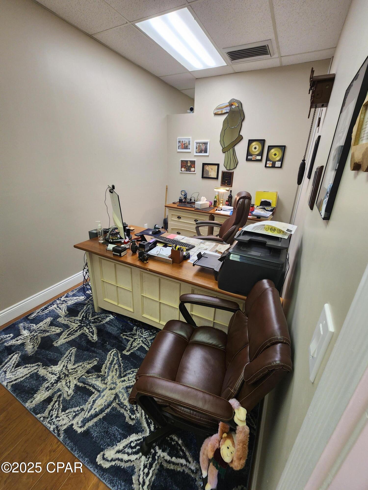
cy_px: 245
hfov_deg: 89.9
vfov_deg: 106.2
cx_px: 184
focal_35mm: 13
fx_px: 184
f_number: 2.2
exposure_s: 1/60
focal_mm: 2.2
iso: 160
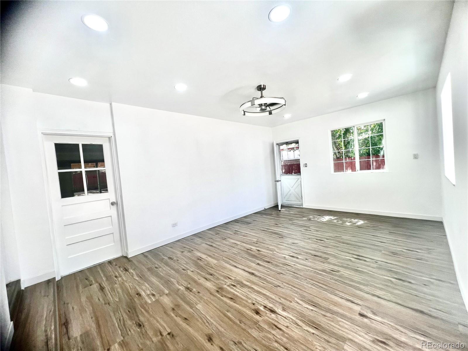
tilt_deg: -2.3
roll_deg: +4.9
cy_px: 176
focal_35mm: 13
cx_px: 234
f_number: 1.8
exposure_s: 1/120
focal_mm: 1.57
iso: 40
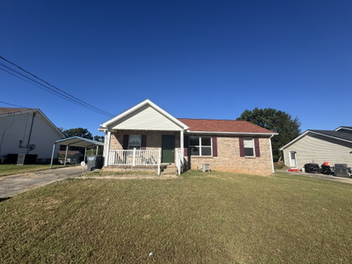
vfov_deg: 85.7
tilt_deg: +9.3
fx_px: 142
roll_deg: -1.1
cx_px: 176
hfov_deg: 102.1
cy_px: 132
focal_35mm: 14
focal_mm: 2.22
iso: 50
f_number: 2.2
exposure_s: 1/3106
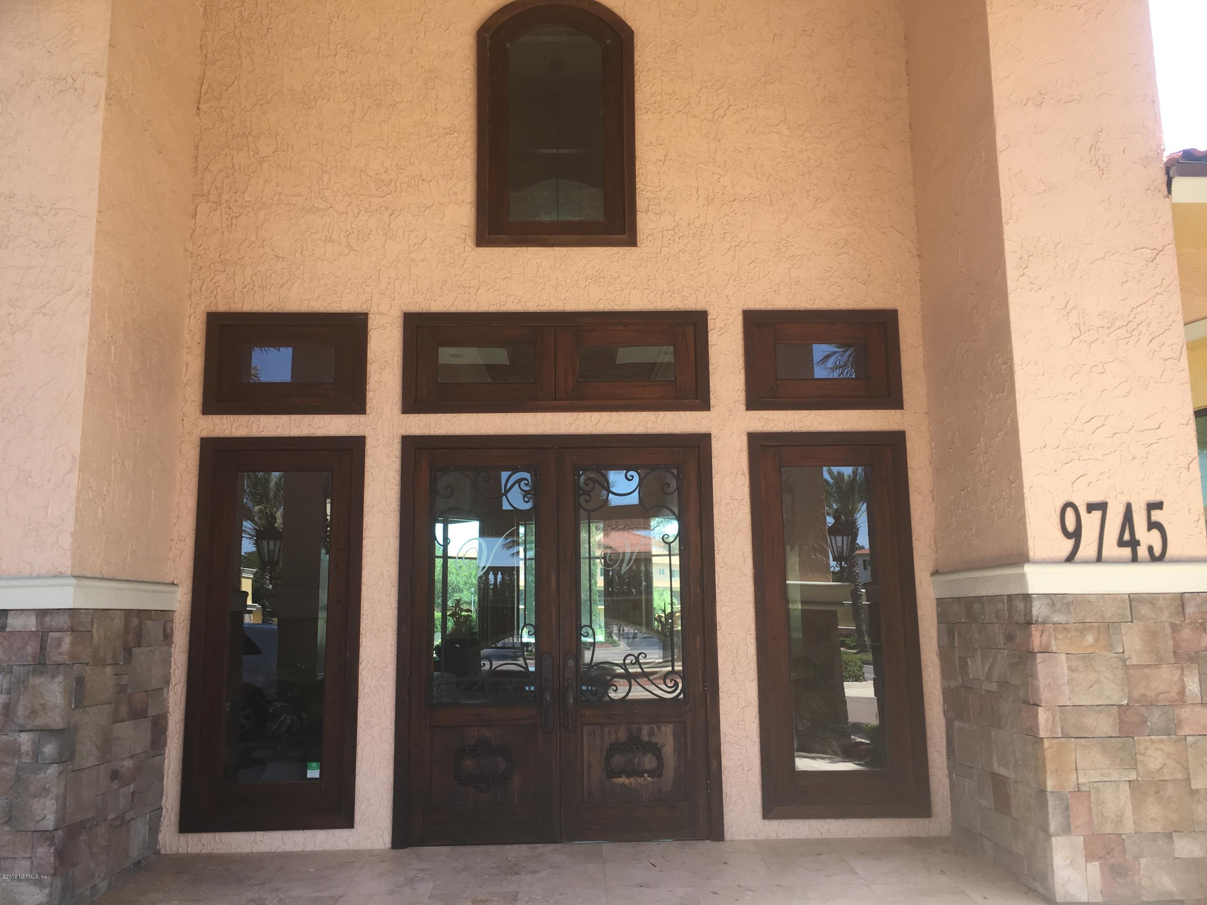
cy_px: 452
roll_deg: -0.1
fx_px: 1011
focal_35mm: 29
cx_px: 604
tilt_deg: +11.7
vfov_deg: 48.2
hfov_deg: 61.7
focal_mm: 4.15
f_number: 2.2
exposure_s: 1/138
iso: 25
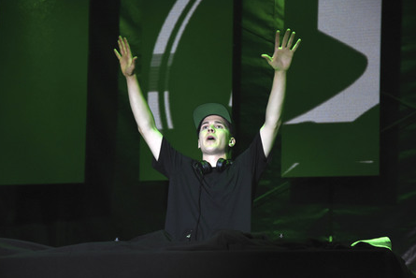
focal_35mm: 160
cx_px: 207
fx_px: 1844
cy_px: 139
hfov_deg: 12.9
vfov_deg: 8.6
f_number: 5.6
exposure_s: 1/80
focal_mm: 105
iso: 2500
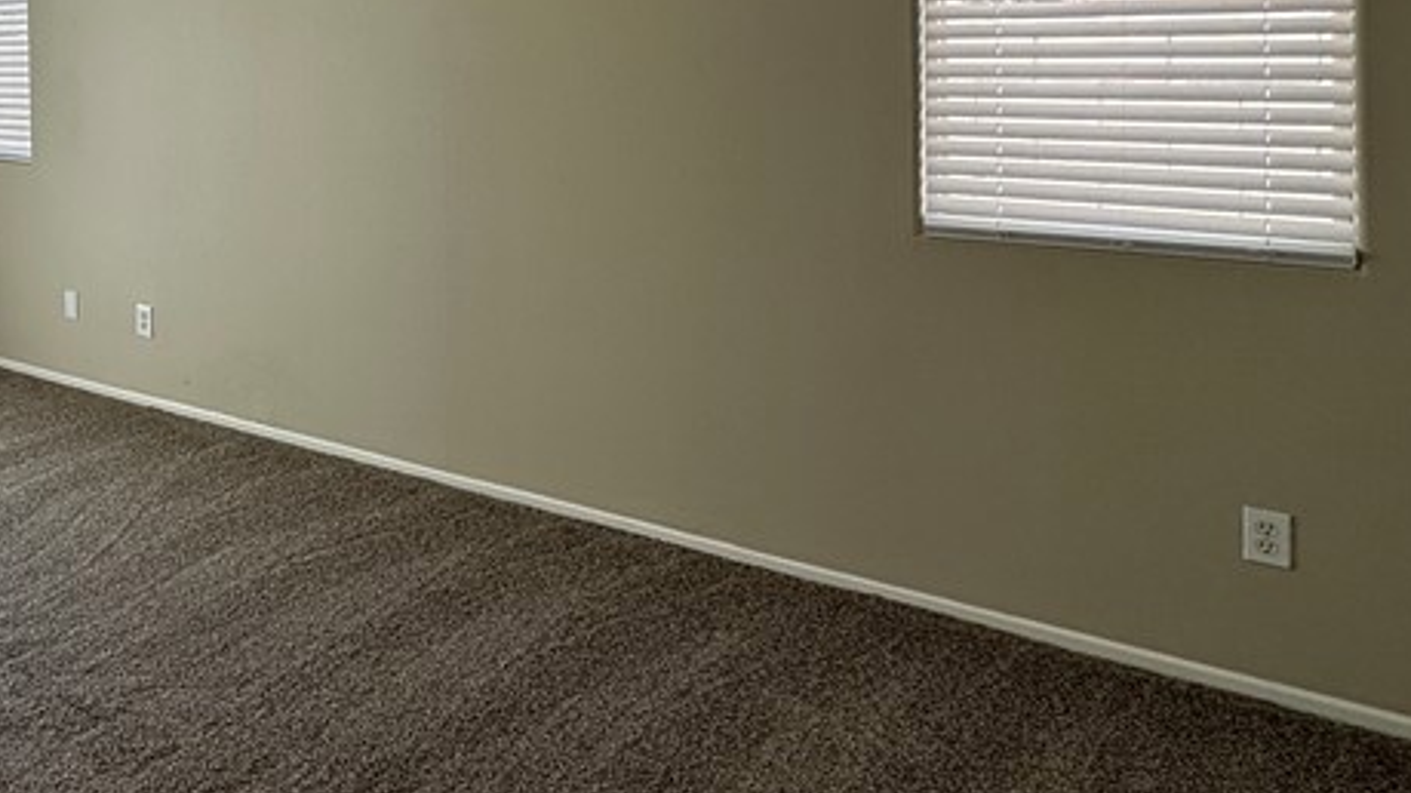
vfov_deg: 32.7
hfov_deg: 48.7
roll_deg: +1.5
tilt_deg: -1.5
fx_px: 1272
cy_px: 61
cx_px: 28
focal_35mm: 34
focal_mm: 2.22
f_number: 2.2
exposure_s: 1/284
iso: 40
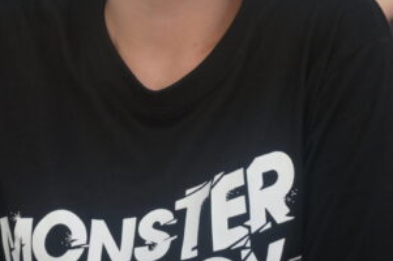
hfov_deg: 17.7
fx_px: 1254
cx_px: 99
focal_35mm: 115
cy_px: -26
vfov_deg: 11.7
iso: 400
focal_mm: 30
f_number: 4.8
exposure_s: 1/250
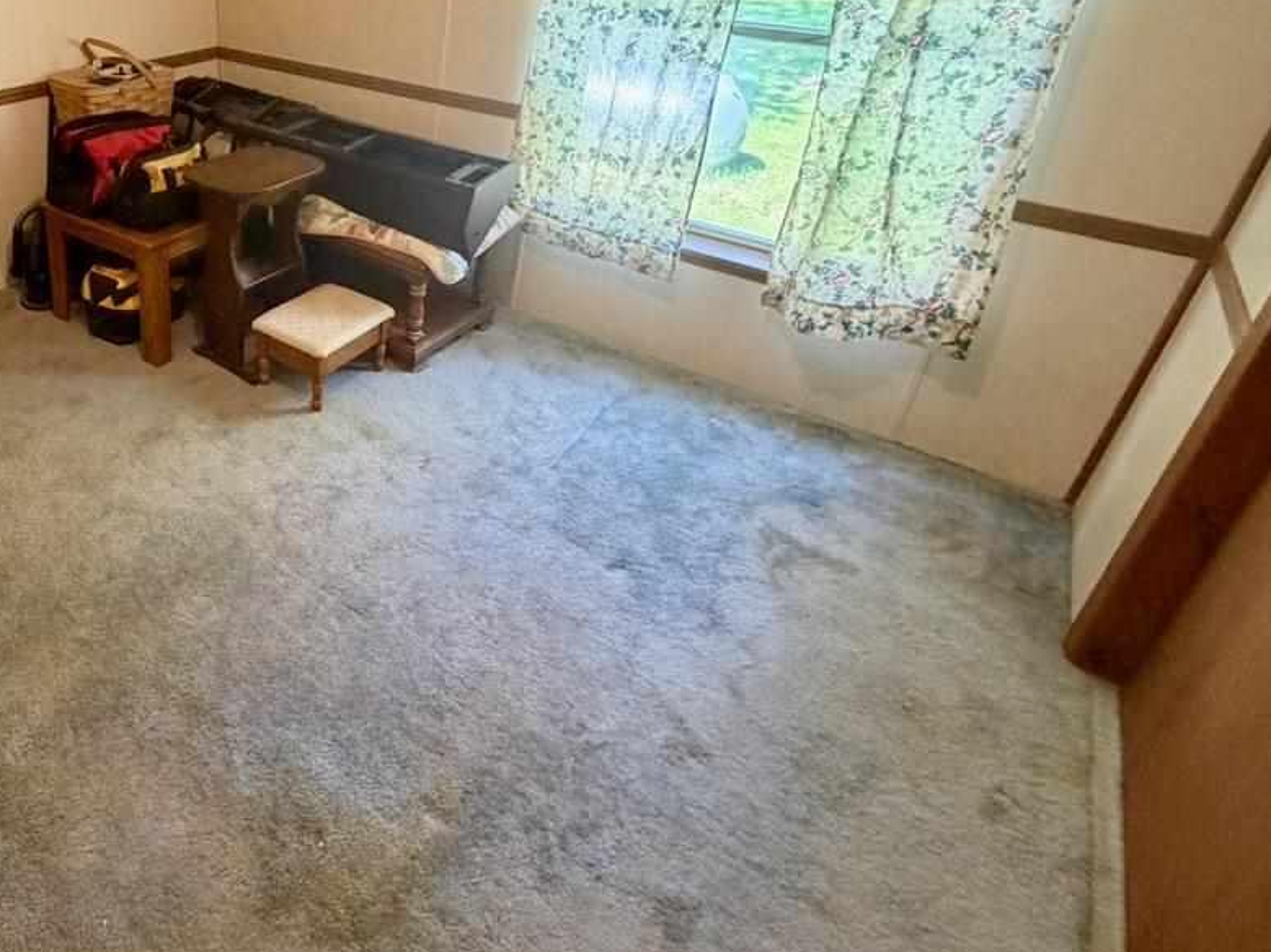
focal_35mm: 23
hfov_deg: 67.8
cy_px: 271
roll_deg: +0.6
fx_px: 844
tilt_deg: -26.3
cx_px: 276
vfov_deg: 56.7
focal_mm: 2.22
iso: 400
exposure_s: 1/60
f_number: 2.2
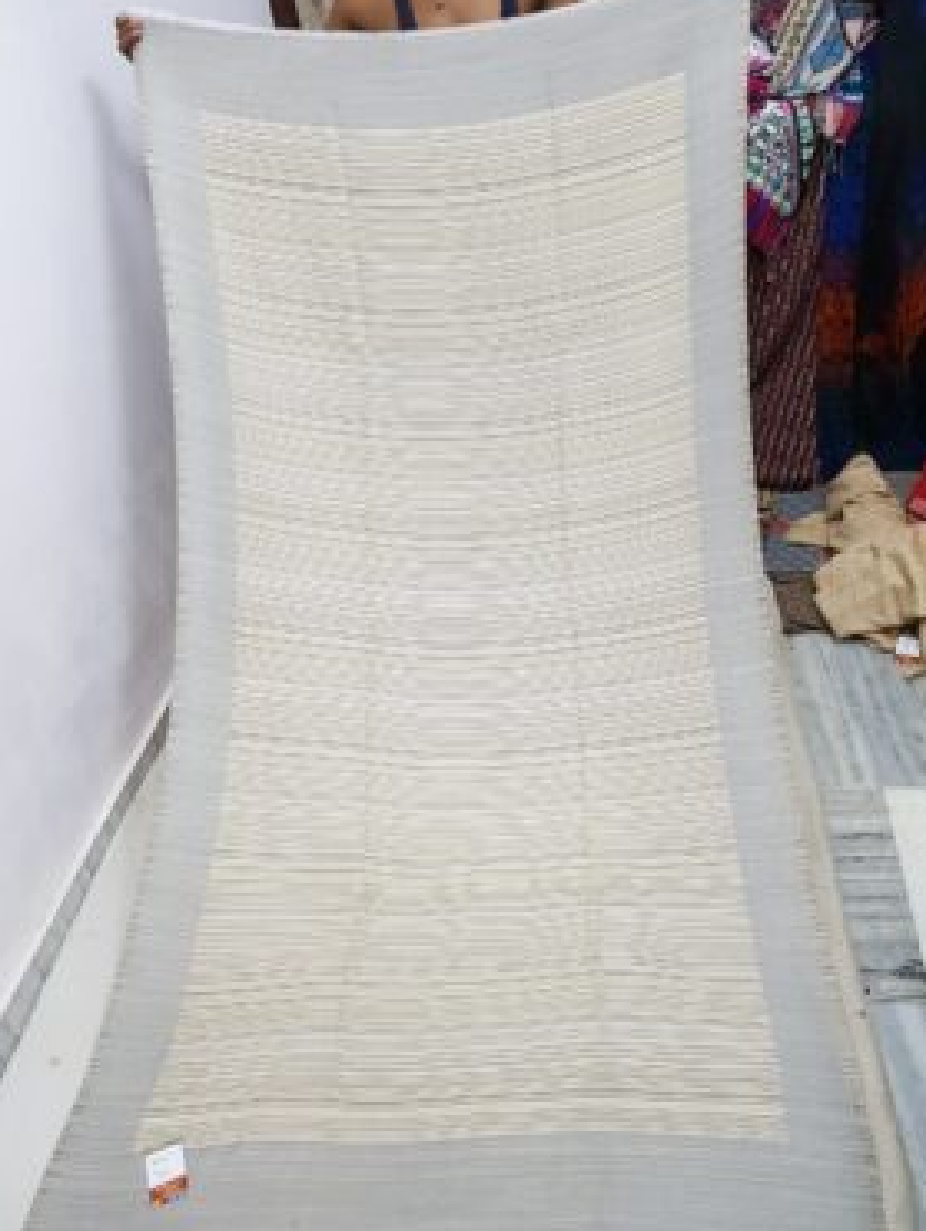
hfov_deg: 49.8
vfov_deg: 63.4
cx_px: 491
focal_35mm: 28
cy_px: 627
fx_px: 997
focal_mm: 4.2
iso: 160
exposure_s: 1/25
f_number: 1.7
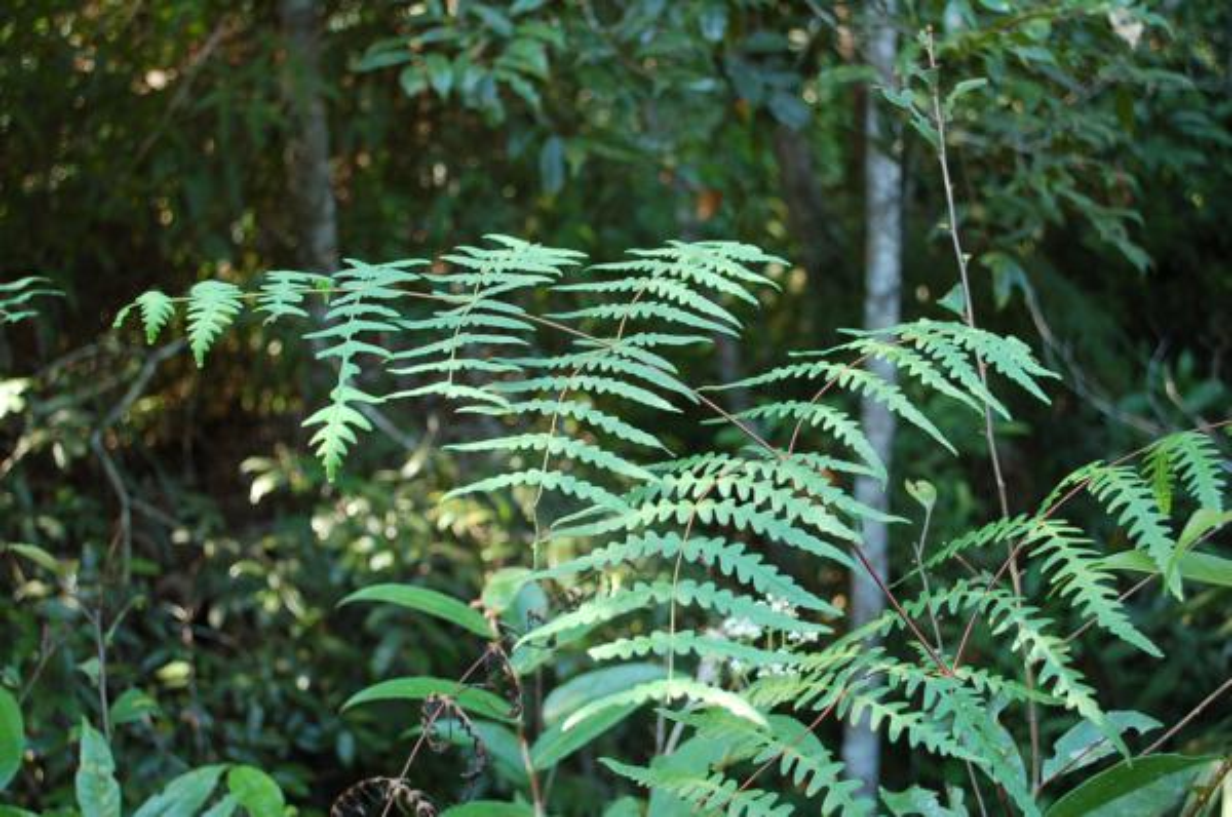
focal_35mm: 48
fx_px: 1640
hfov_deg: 41.2
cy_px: 408
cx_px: 616
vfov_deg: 28.0
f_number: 5
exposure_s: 1/20
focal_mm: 32
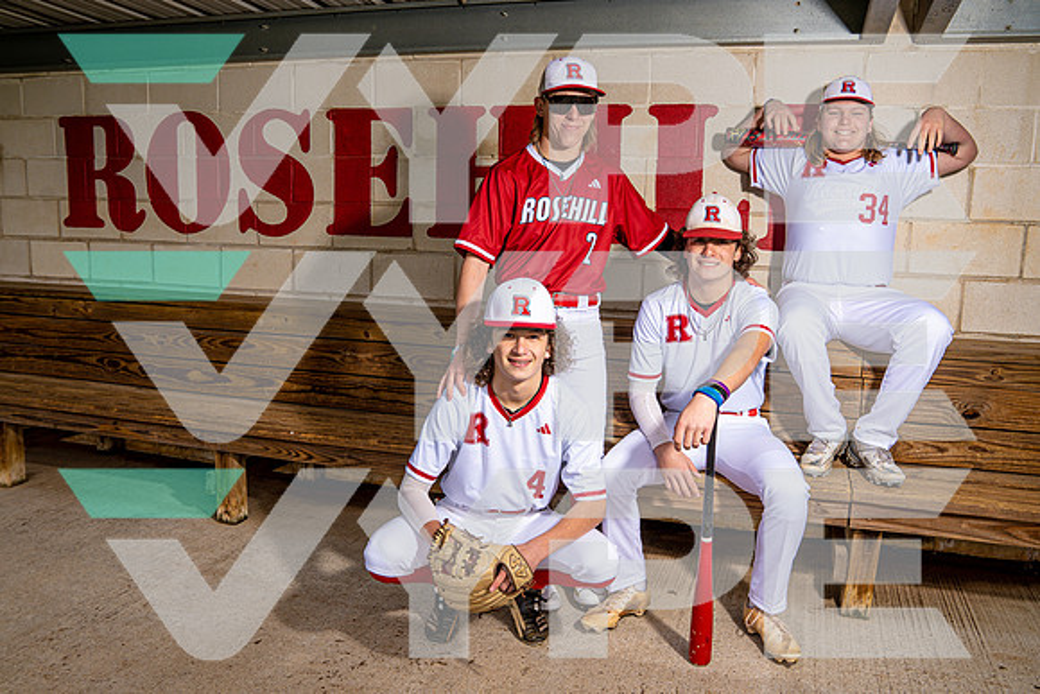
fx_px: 841
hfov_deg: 63.4
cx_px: 539
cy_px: 343
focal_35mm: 29
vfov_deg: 44.8
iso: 100
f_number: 5.6
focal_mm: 25
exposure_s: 1/250
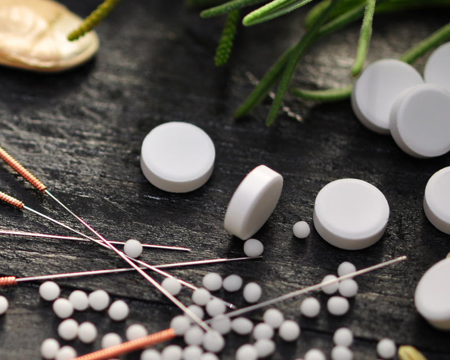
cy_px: 217
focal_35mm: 181
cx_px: 19
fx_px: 2412
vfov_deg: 8.5
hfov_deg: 10.6
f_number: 3
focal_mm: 60
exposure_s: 1/50
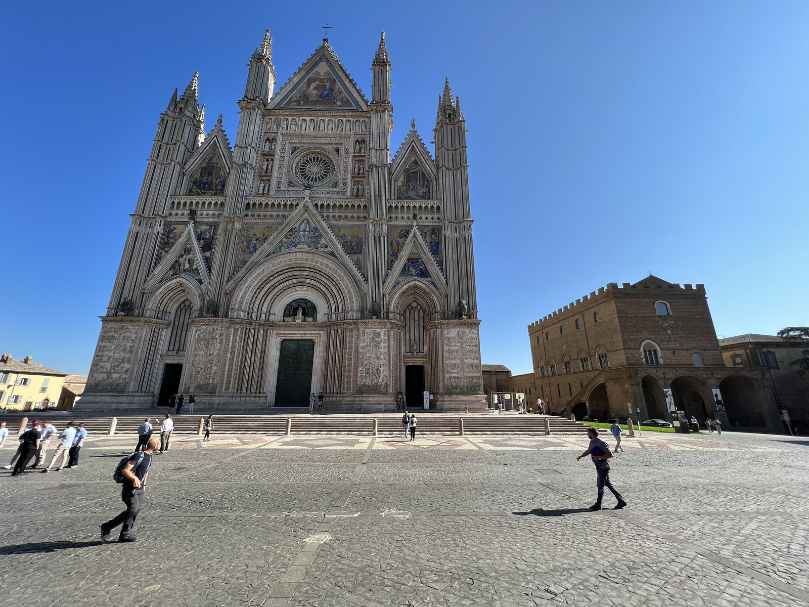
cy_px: 304
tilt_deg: +17.4
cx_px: 404
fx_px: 304
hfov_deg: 106.2
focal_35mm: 13
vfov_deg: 89.9
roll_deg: +0.5
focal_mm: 1.57
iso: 32
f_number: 1.8
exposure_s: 1/927
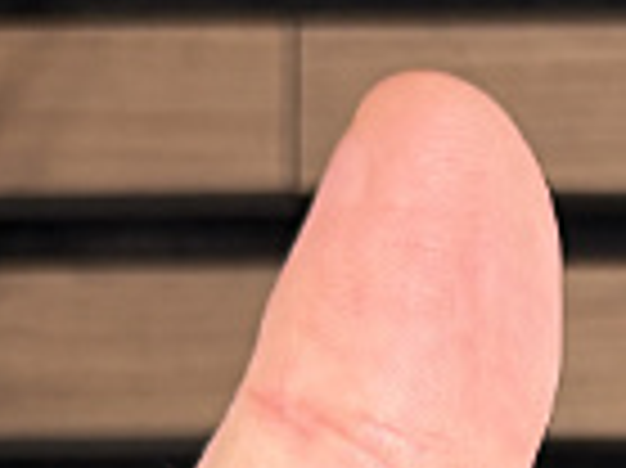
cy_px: 1323
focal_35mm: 187
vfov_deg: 7.2
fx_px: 3379
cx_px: 937
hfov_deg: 10.2
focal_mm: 6
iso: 80
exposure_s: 1/60
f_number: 1.6
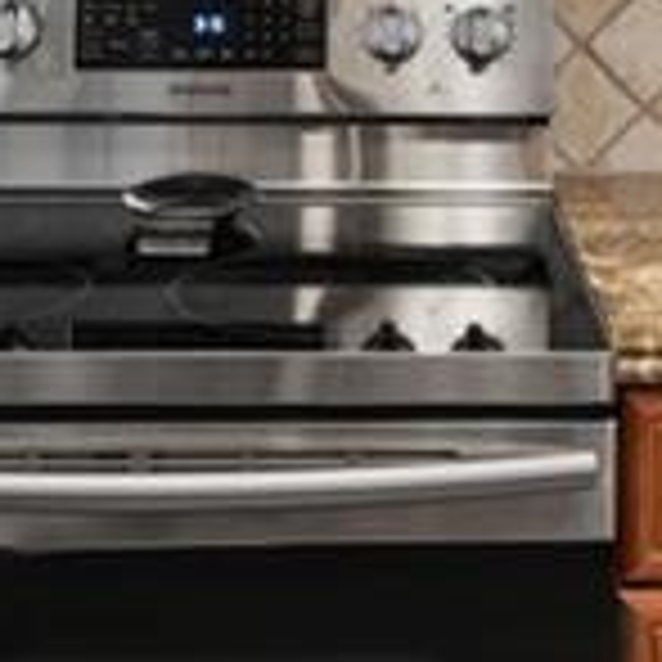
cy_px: -308
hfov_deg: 20.7
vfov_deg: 18.6
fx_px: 1796
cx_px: 482
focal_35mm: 83
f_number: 7.1
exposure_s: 1/4
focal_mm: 14
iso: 160
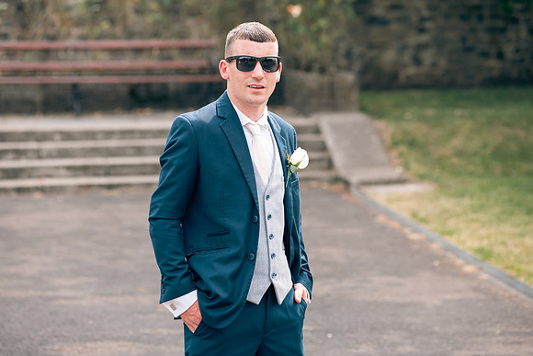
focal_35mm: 120
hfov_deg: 17.1
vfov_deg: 11.4
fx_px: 1777
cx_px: 266
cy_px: 178
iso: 80
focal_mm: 120
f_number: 3.5
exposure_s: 1/250
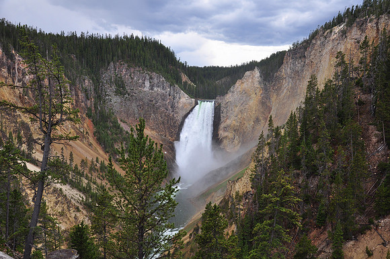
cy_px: 130
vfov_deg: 39.9
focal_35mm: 33
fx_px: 357
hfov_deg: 57.3
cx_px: 195
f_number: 6.3
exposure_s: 1/160
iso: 200
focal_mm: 22
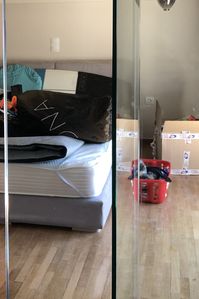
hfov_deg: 25.7
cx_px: 54
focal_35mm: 52
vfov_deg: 38.2
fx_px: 431
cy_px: 163
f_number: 1.8
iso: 25
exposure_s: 1/30
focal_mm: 4
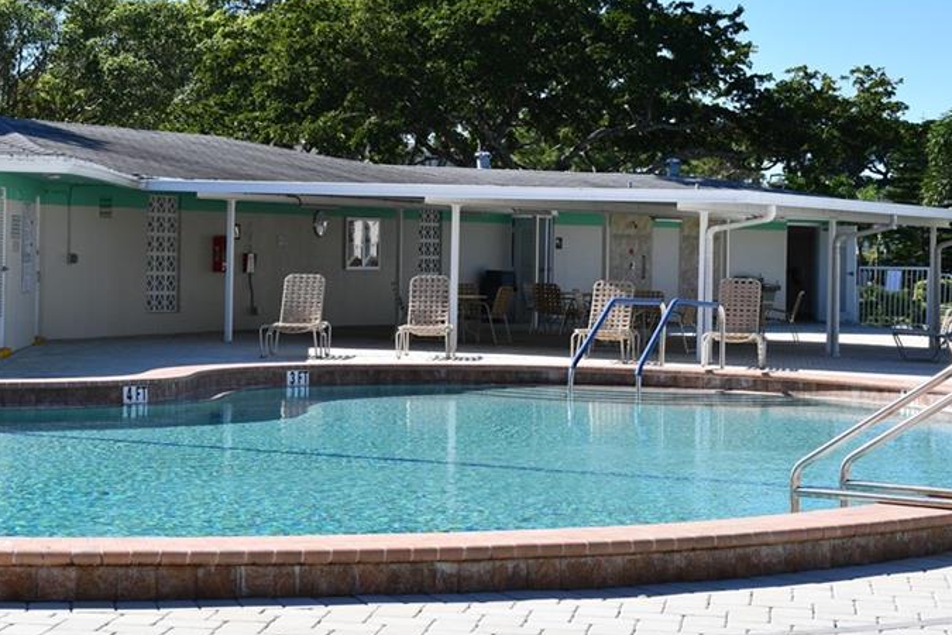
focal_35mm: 91
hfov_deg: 22.3
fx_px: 2406
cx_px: 378
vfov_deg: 15.0
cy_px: 308
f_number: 9
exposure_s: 1/320
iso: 100
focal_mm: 40
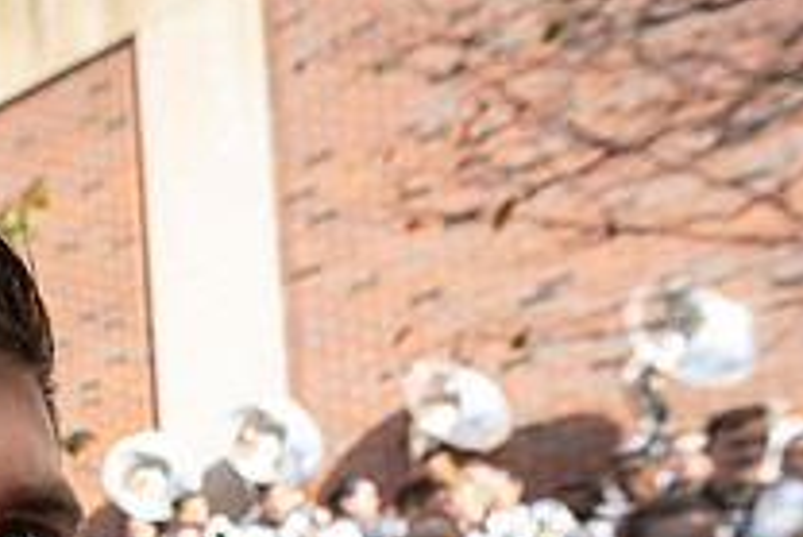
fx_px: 870
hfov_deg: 39.4
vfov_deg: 27.6
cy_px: 724
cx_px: -104
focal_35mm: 39
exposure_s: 1/500
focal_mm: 14
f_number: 4.5
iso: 250
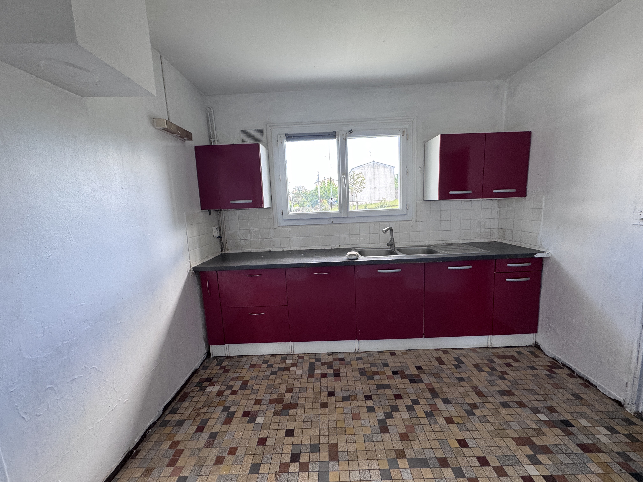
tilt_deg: -8.1
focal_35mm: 14
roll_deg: +2.6
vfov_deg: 85.7
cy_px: 241
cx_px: 322
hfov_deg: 102.1
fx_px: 260
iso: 125
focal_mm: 2.22
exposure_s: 1/99
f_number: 2.2
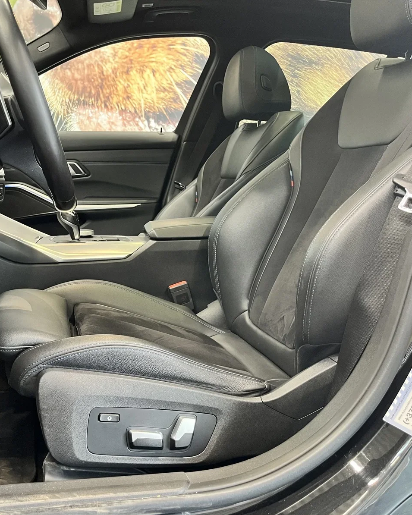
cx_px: 140
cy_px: 258
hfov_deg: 42.8
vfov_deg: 52.8
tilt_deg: -8.5
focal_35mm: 34
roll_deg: -1.8
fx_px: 518
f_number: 1.6
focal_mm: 5.1
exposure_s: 1/60
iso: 500
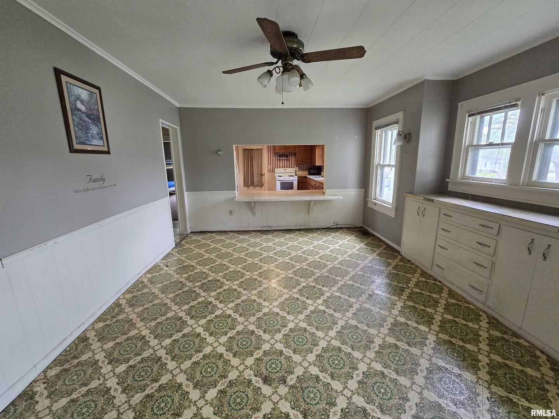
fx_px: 210
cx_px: 280
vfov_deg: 89.9
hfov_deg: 106.2
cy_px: 210
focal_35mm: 13
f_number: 2.2
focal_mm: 2.2
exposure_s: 1/60
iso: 500
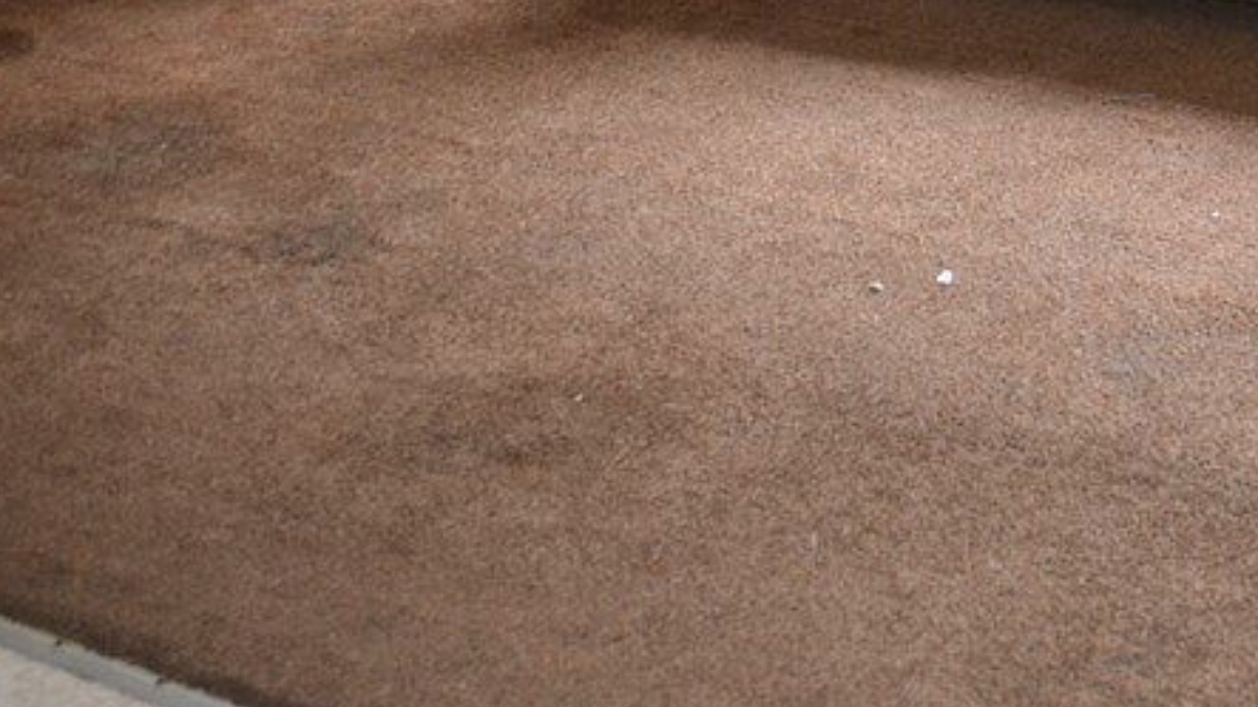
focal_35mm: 77
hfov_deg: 26.9
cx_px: 1051
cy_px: -199
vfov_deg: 15.0
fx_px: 2568
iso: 640
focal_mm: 20
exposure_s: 1/60
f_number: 3.8
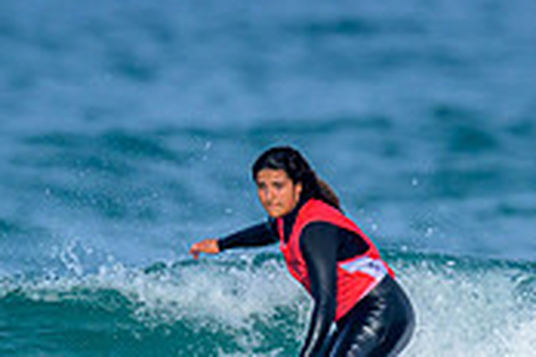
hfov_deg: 0.6
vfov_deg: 0.4
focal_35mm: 3669
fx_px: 54623
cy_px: 443
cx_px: 159
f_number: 6.3
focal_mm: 800
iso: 320
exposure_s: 1/2000
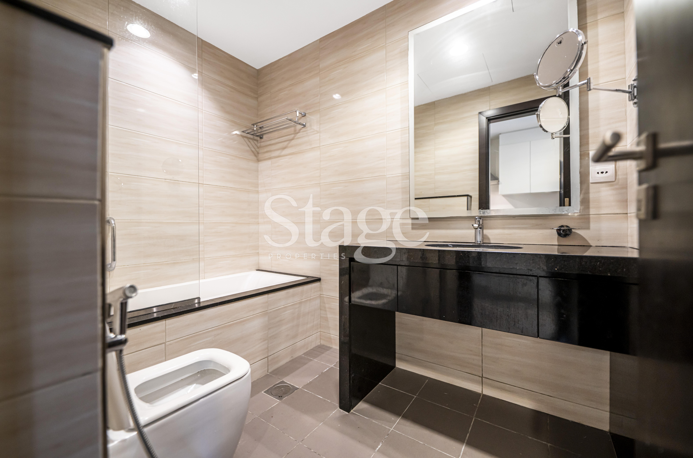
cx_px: 346
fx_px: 269
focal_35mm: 14
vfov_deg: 80.9
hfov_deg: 104.4
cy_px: 229
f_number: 2.2
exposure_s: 1/200
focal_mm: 14
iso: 640
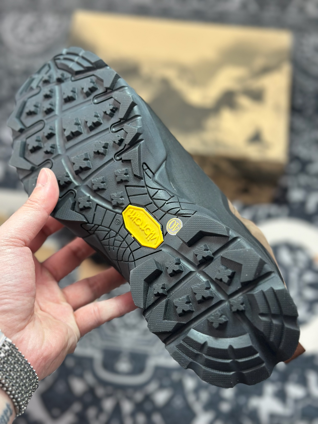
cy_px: 212
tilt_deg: -58.0
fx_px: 588
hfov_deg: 30.3
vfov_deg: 39.7
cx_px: 159
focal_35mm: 48
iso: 80
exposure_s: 1/272
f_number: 1.78
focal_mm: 6.86
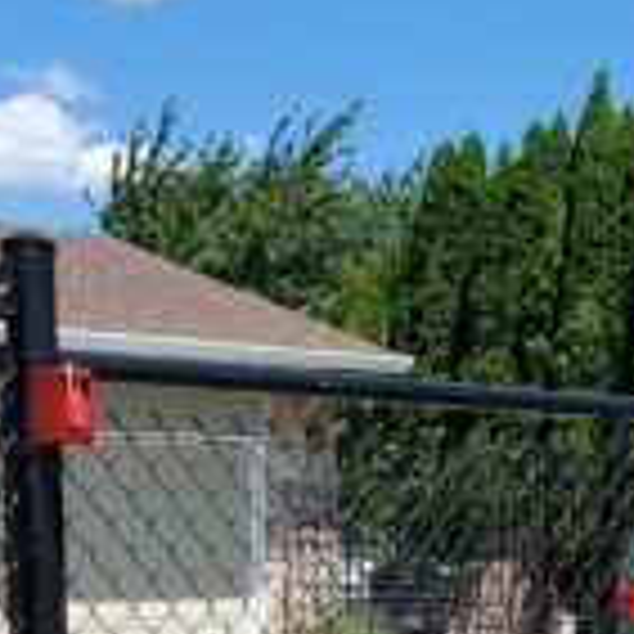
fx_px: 1347
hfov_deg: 26.5
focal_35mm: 65
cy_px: 832
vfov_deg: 23.3
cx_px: 270
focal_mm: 1.8
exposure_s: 1/827
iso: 50
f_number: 2.2
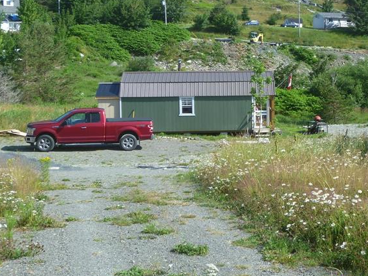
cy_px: 76
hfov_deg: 29.7
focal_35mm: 63
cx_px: 313
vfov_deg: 23.1
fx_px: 670
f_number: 4.5
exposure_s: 1/200
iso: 80
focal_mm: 6.3
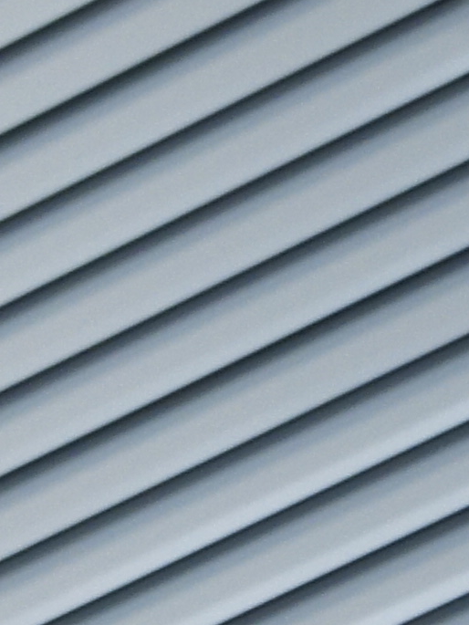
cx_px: -1394
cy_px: 1421
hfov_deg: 3.4
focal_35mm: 413
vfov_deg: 4.7
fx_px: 7458
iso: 800
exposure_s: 1/160
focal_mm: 40
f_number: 5.6
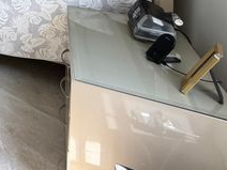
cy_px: -93
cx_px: -99
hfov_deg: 29.5
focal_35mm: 44
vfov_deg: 24.5
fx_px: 289
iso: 125
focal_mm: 2.22
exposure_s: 1/121
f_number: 2.2
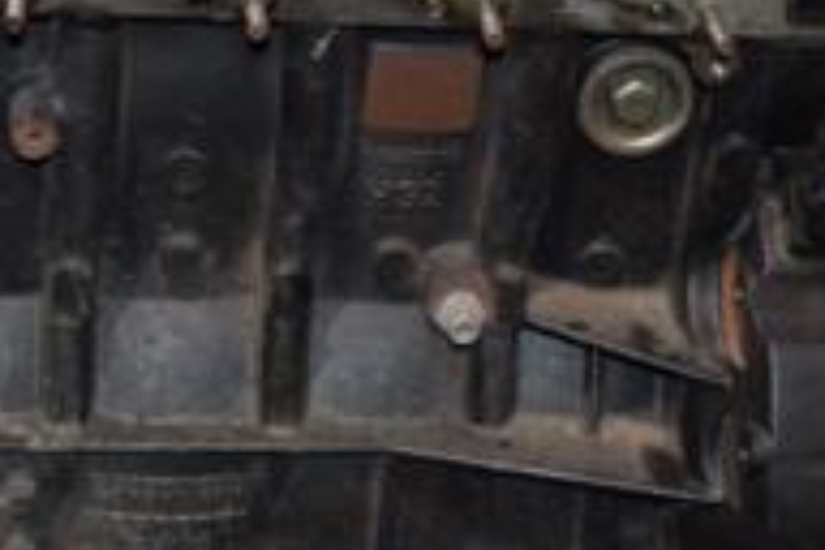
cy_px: 69
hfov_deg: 19.8
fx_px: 2360
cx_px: 430
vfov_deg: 13.2
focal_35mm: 103
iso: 800
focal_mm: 22
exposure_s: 1/60
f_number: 5
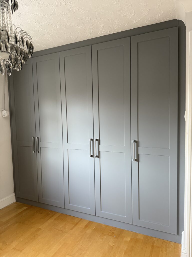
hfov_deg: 56.8
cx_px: 96
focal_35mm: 24
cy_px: 128
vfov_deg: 71.6
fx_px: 177
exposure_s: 1/60
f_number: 1.78
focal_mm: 6.76
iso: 250
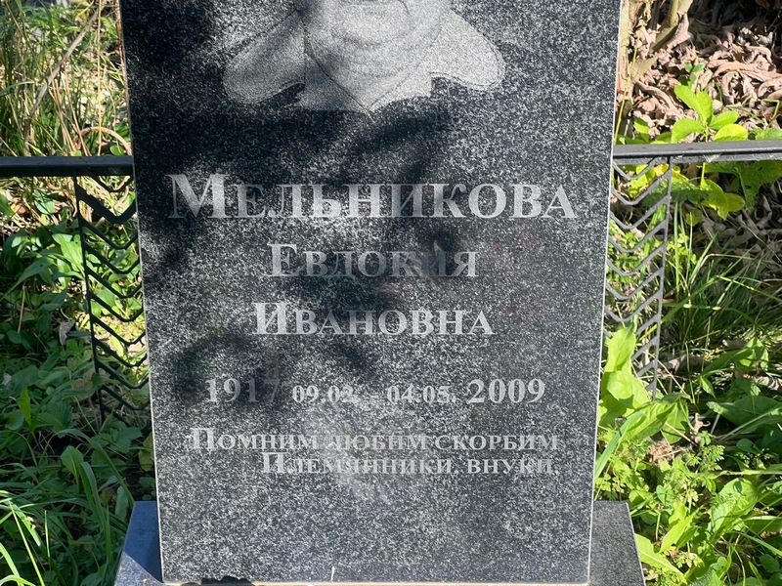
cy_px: 293
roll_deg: +0.5
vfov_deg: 19.1
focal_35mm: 77
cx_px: 391
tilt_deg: -28.6
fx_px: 1739
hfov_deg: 25.3
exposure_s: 1/172
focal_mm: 9
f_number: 2.8
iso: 32
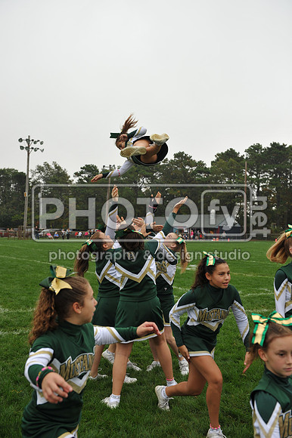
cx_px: 146
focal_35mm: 42
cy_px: 219
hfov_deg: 31.9
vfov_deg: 46.4
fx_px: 512
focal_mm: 42
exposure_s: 1/2000
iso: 800
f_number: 4
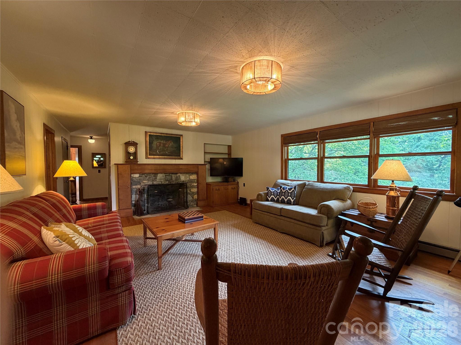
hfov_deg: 102.1
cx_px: 230
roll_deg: +0.6
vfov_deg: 85.7
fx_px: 186
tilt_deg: -2.6
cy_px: 172
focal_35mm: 14
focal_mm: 2.22
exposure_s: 1/60
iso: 320
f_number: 2.2
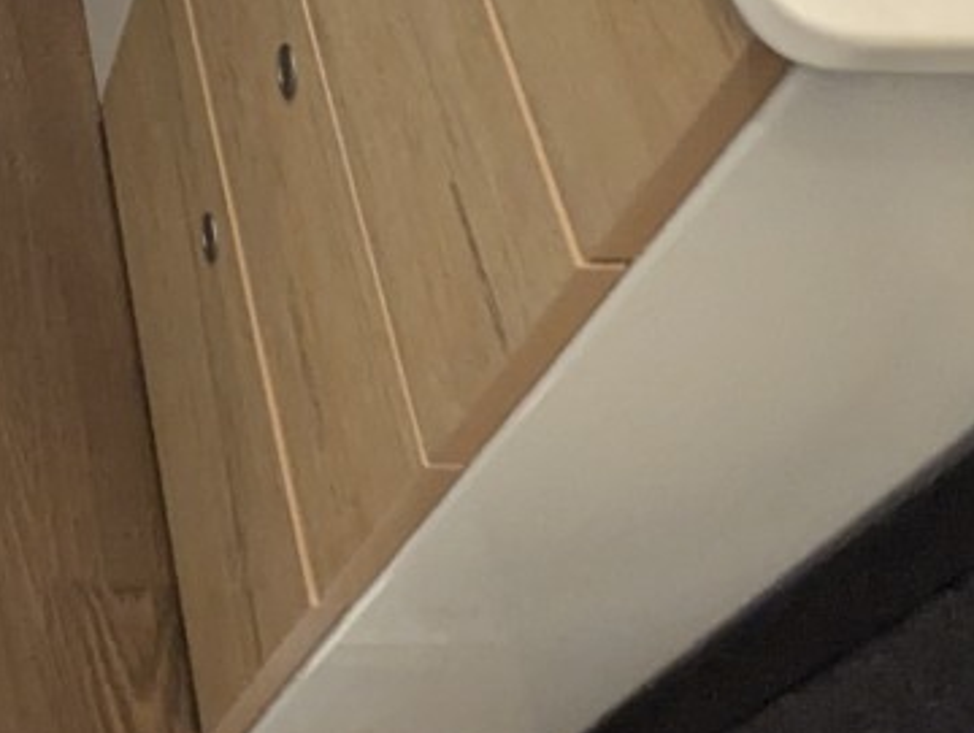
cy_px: -406
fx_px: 1747
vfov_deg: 20.0
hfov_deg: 26.4
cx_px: -294
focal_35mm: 62
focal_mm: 2.35
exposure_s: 1/27.8
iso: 305
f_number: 2.2
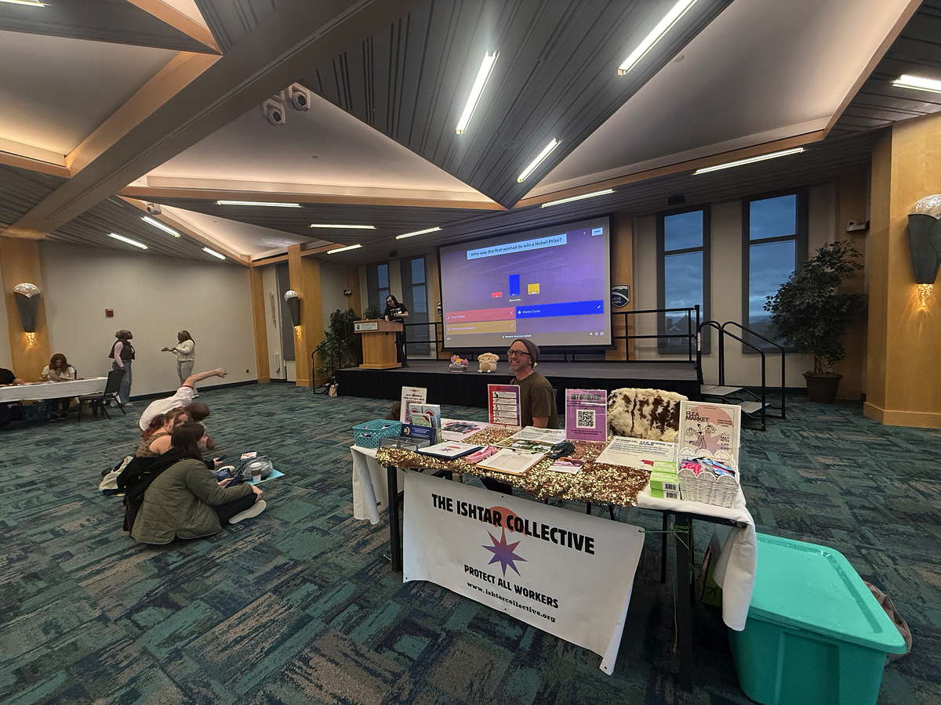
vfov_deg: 85.7
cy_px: 352
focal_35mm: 14
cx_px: 470
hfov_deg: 102.1
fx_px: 381
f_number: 2.2
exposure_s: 1/120
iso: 400
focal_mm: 2.22
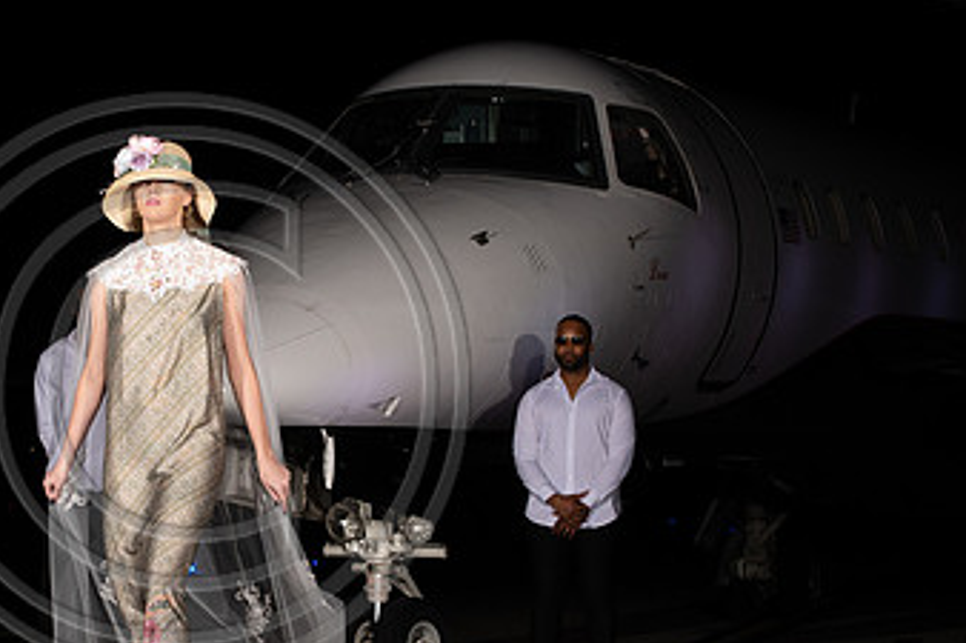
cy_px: 383
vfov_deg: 8.7
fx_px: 4237
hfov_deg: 12.9
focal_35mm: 158
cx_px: 174
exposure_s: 1/200
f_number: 6.3
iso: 1000
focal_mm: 92
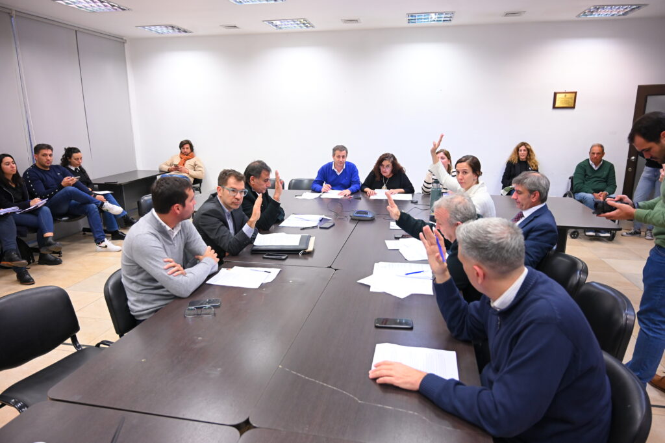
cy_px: 222
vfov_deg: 53.1
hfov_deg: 73.8
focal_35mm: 24
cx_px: 332
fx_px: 443
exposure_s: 1/100
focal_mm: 24
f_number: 4
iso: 1600
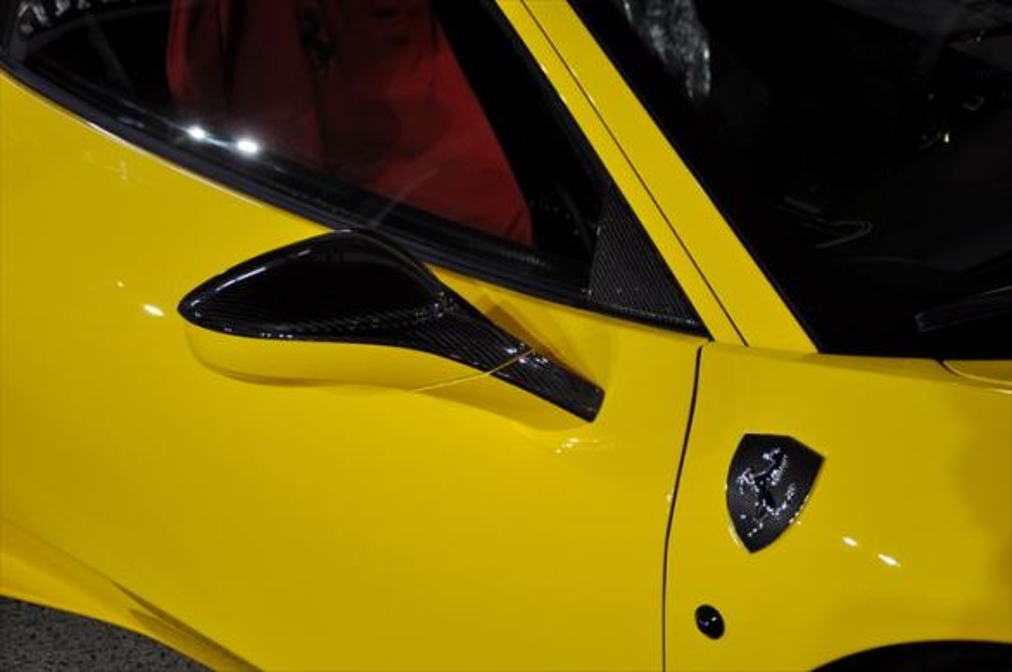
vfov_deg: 22.6
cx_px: 506
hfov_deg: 33.4
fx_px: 1684
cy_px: 336
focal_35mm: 60
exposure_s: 1/30
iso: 400
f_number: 5.6
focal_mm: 40
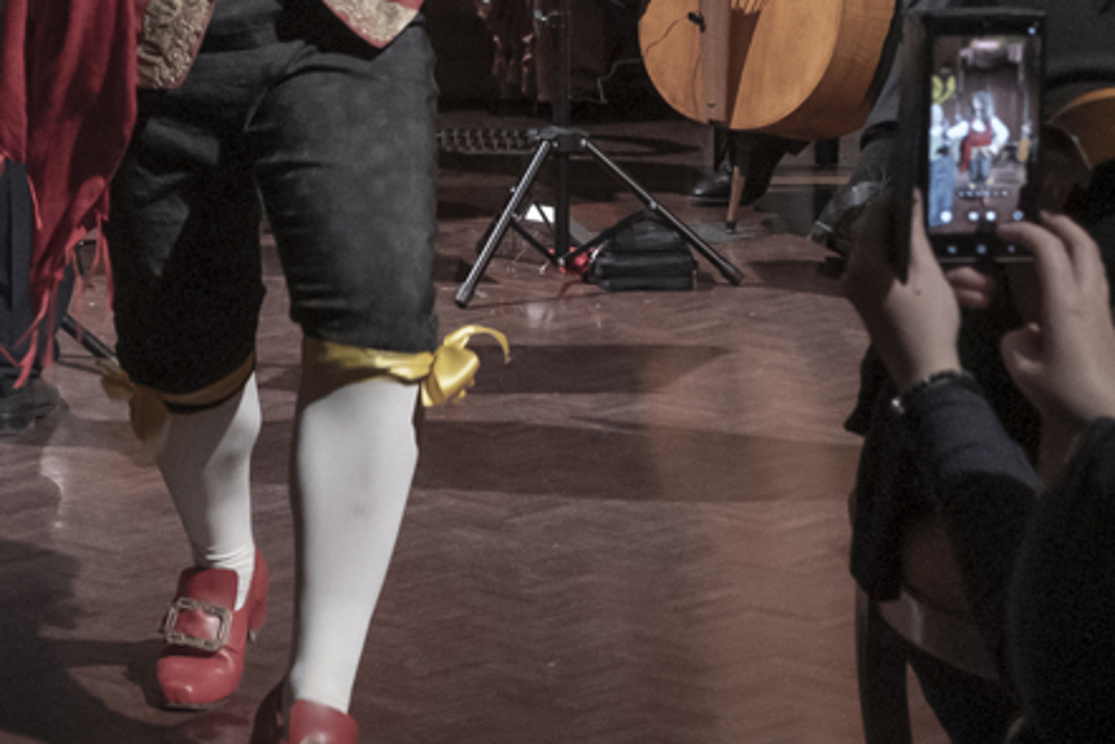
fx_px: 5360
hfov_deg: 11.8
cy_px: -129
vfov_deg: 7.9
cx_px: 83
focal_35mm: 173
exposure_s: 1/125
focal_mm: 34.2
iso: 5000
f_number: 4.5
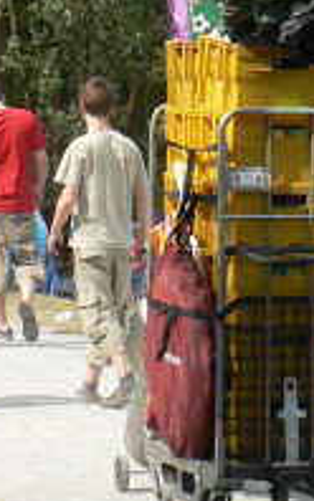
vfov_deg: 6.4
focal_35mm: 327
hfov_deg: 4.0
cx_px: 462
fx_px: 4471
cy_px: 143
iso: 64
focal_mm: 18.6
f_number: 4
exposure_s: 1/320
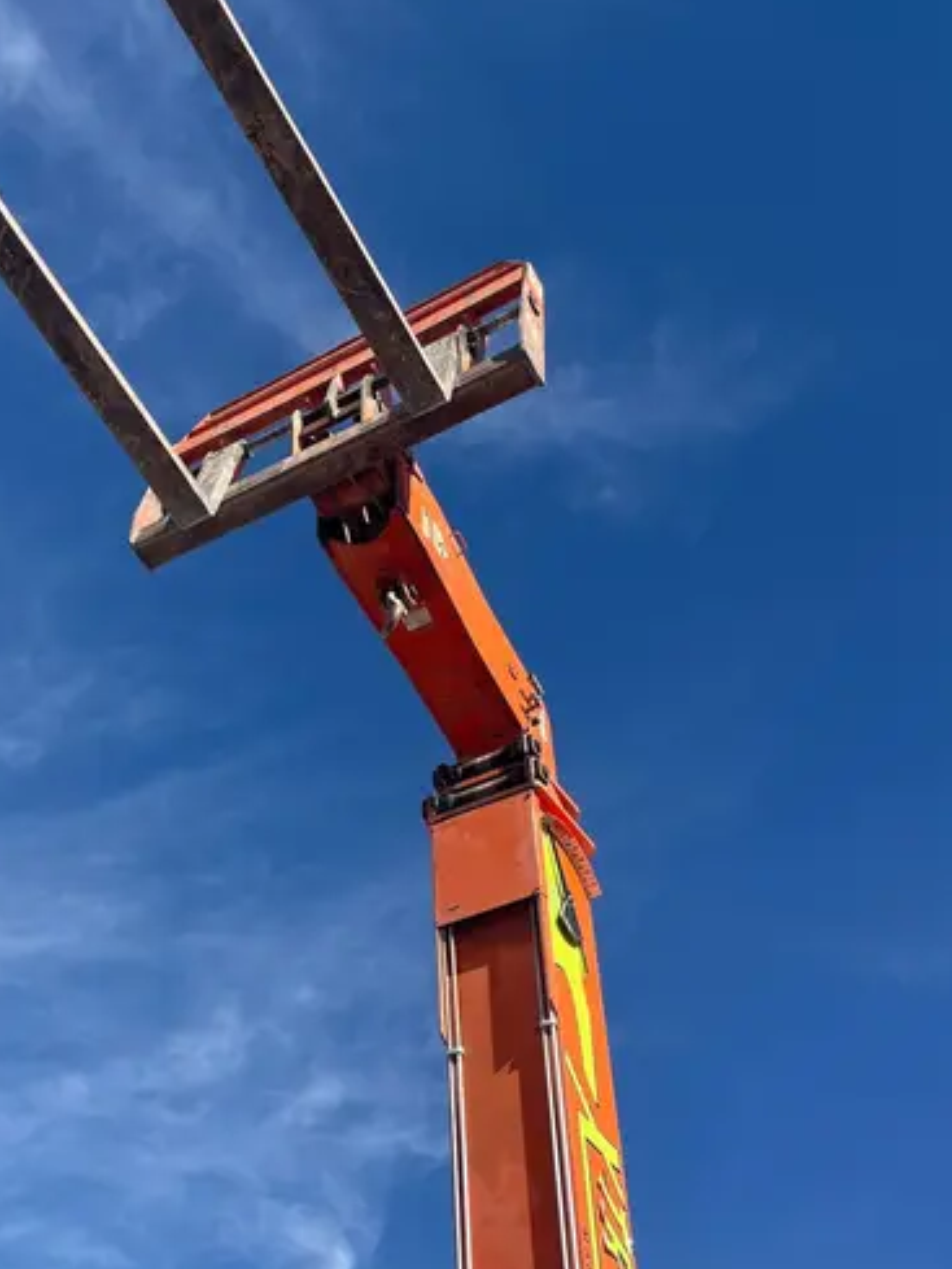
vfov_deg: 47.8
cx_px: 407
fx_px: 1429
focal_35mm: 39
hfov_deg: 36.8
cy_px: 658
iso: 50
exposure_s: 1/2309
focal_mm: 5.1
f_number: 1.6
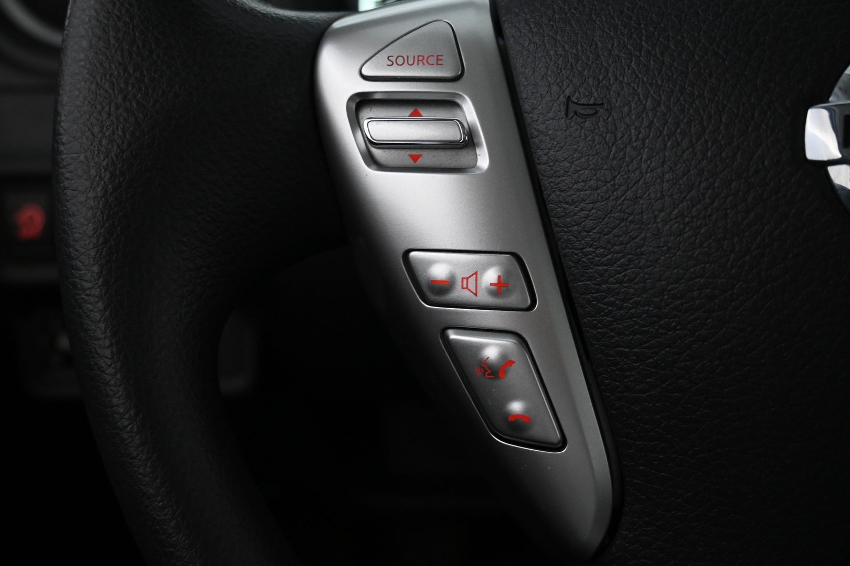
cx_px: 425
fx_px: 868
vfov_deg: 36.2
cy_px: 283
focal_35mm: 37
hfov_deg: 52.2
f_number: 4.2
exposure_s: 1/40
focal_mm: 24.5
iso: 1600
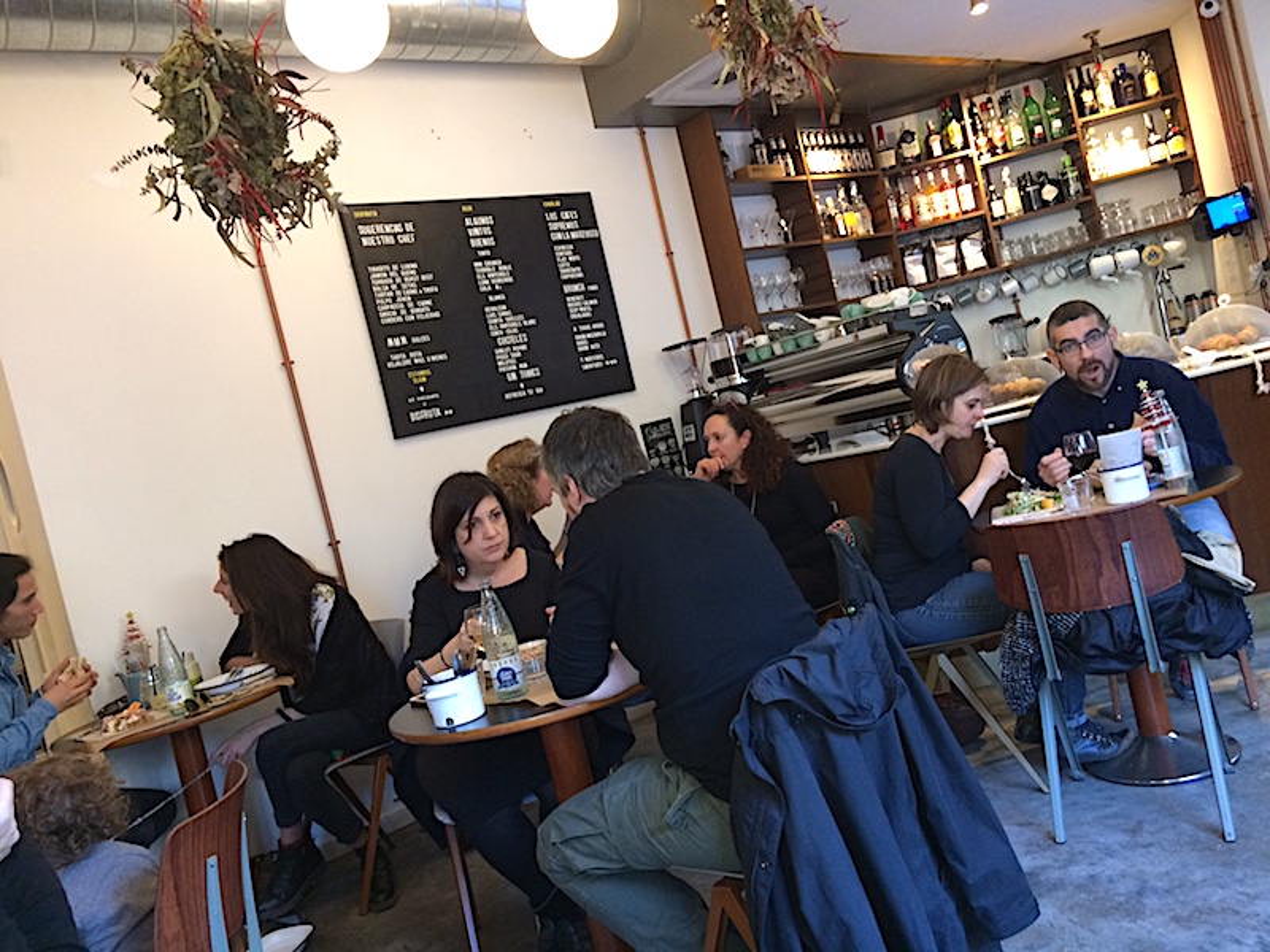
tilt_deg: -2.4
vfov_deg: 48.2
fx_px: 1064
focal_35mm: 29
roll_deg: +13.8
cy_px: 476
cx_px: 635
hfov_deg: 61.7
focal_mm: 4.15
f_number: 2.2
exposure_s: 1/33
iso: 200
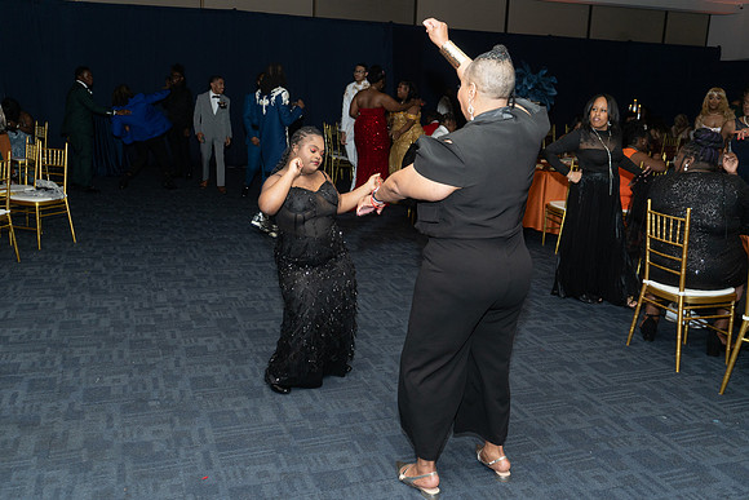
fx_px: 666
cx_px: 374
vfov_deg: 41.1
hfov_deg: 58.7
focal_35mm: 32
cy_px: 250
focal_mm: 32
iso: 500
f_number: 4
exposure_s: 1/125
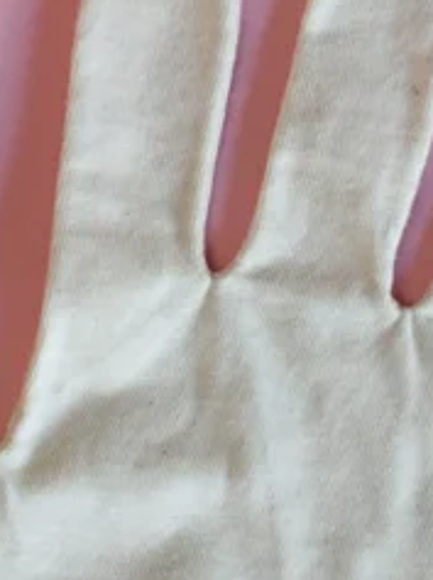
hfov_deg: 6.5
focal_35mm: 225
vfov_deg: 8.8
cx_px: -262
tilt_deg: -84.3
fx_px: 3763
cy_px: 445
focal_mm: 6
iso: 80
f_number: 2
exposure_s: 1/122
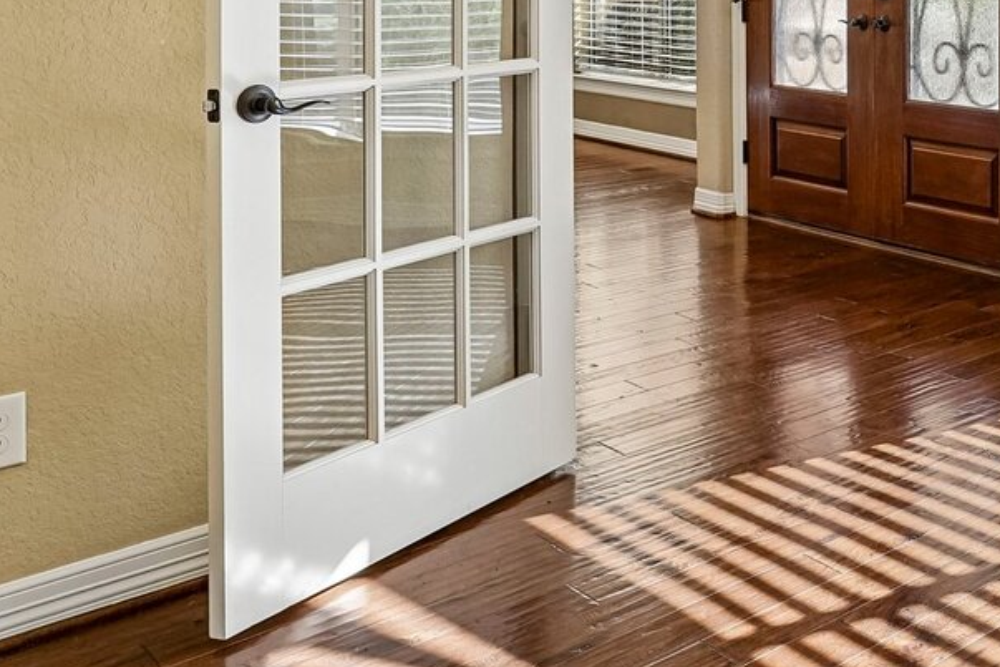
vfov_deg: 28.6
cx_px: 1222
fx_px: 1194
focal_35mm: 43
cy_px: -50
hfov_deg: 35.1
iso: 400
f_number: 8
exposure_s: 1/100
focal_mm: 16
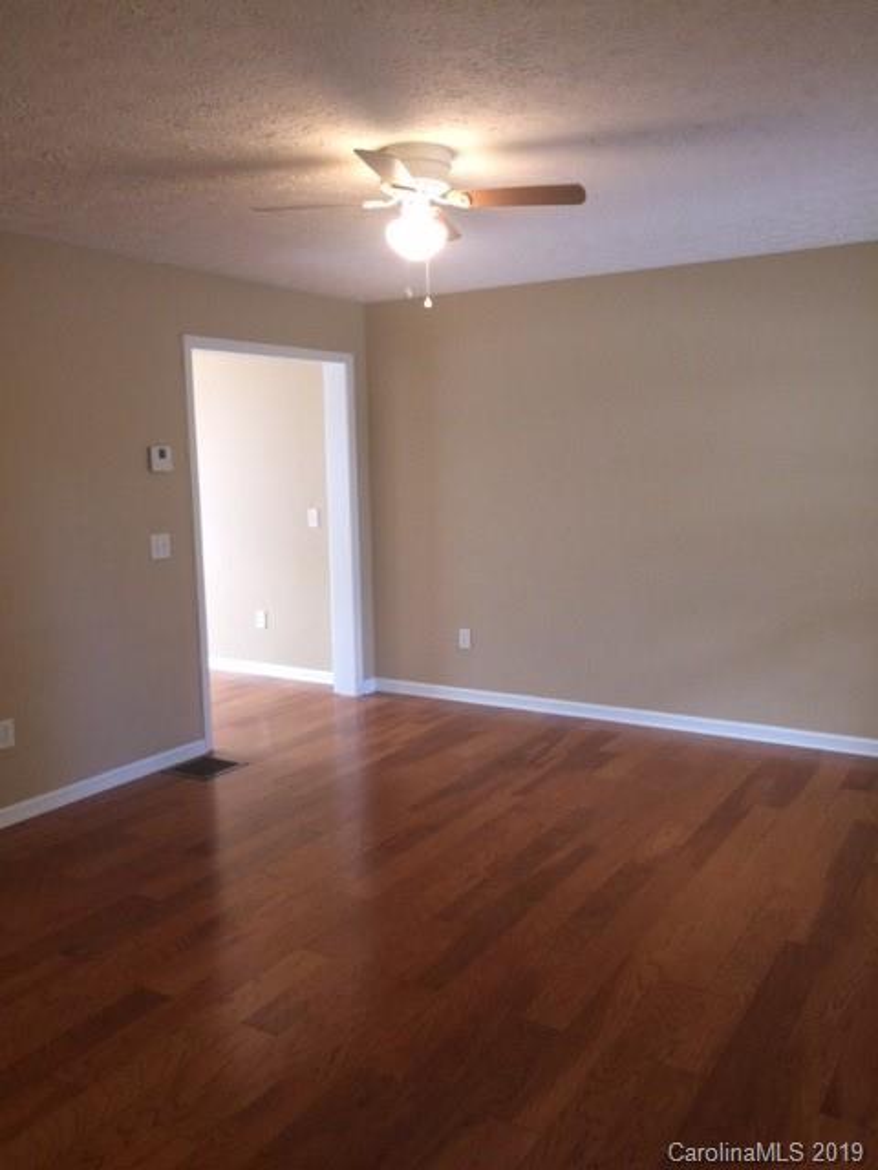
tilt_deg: -9.1
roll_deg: +2.0
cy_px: 585
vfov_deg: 61.7
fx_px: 981
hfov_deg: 48.2
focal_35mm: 29
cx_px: 439
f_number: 2.2
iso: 125
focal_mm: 4.15
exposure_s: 1/30
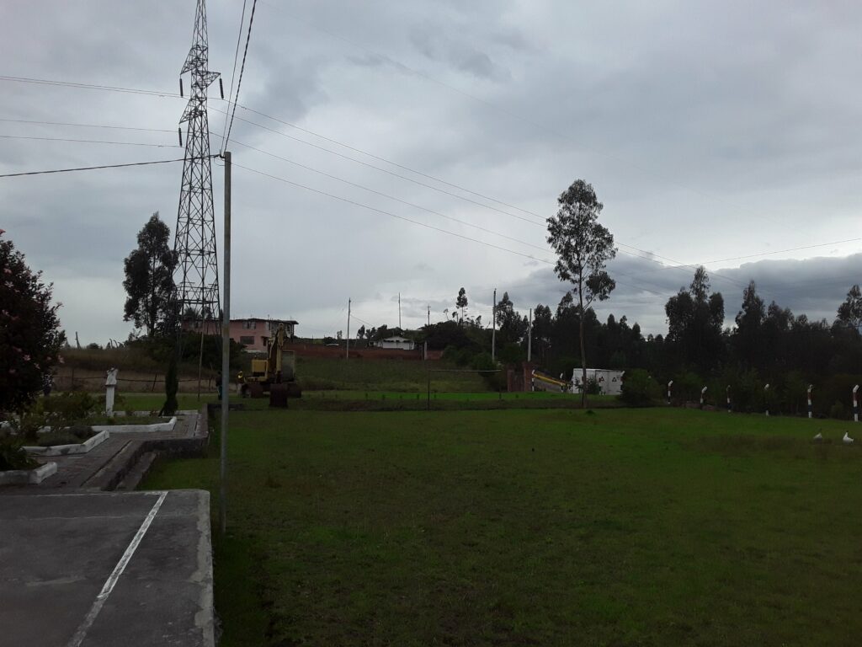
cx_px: 431
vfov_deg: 45.4
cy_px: 324
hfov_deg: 58.4
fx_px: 772
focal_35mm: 31
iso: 40
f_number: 2.2
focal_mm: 3.3
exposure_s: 1/1348
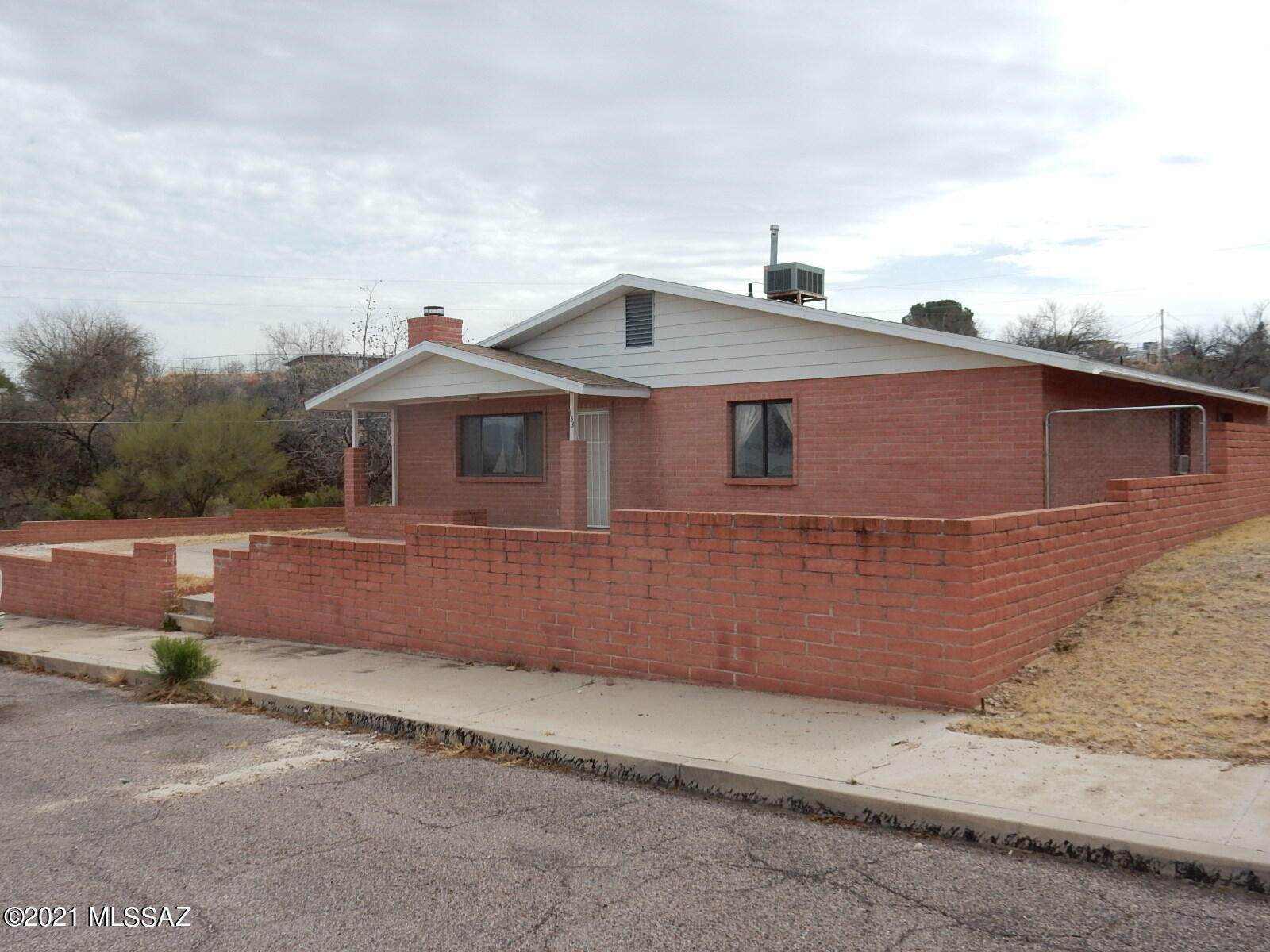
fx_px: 1101
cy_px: 476
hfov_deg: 60.0
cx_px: 635
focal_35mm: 30
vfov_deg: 46.8
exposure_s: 1/1250
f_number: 4
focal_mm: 5.4
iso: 125
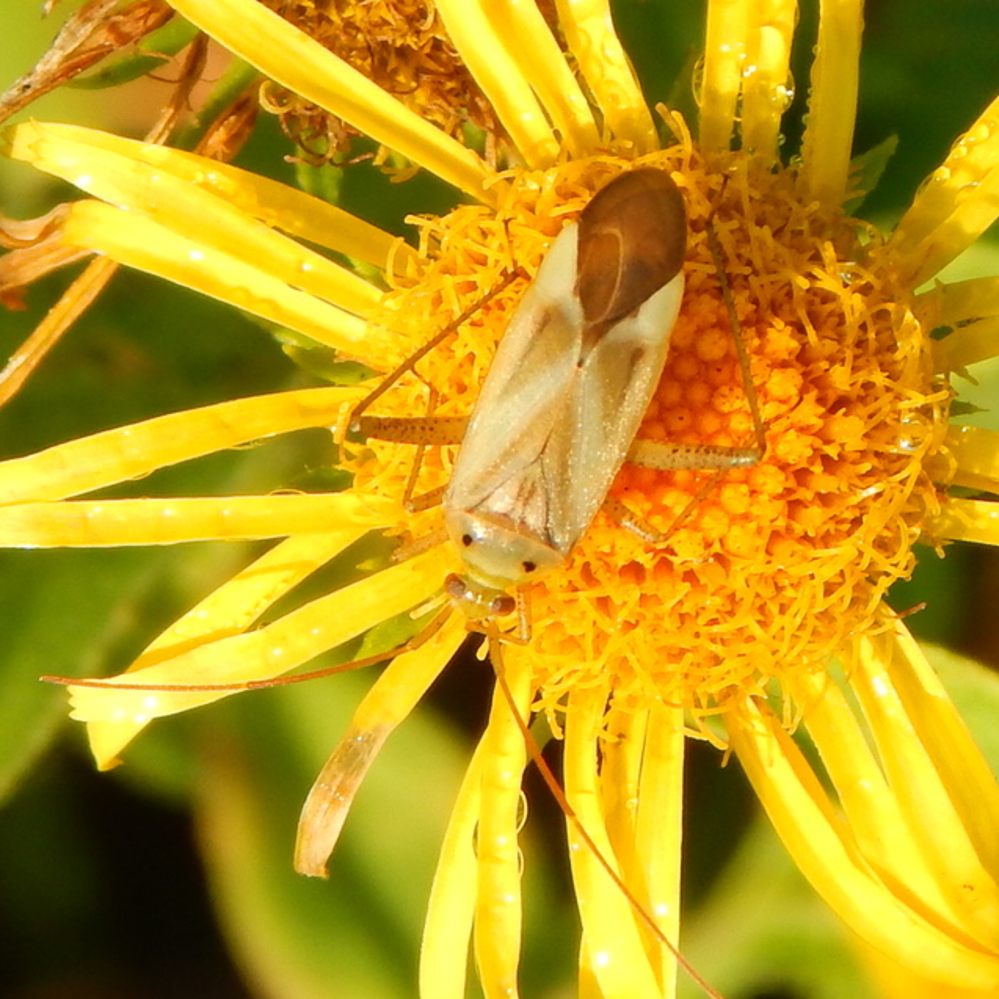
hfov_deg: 12.9
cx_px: 509
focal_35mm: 135
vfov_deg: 12.9
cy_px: 500
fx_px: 4408
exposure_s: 1/500
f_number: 4.6
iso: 125
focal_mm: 20.5
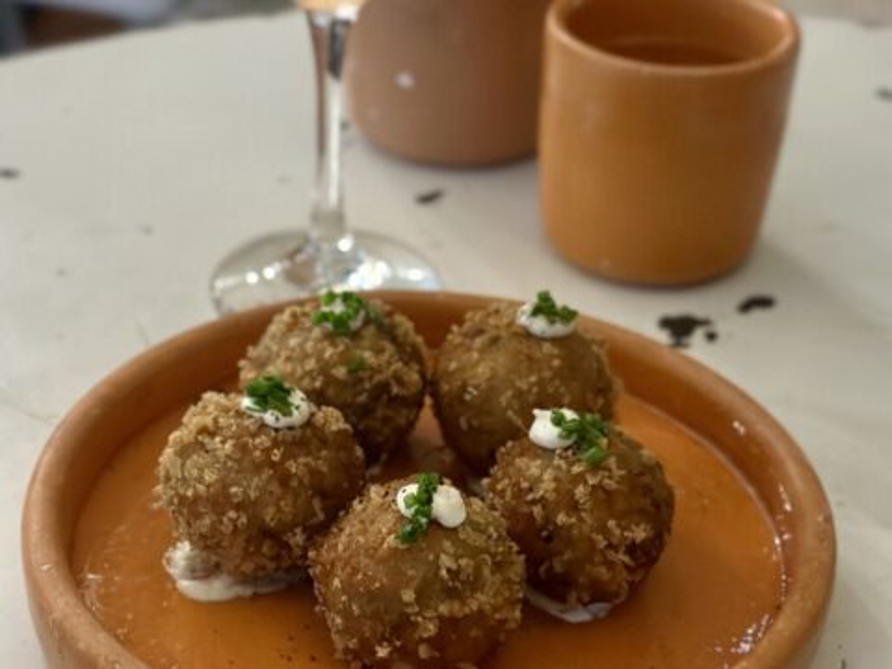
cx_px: 446
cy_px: 334
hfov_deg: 39.7
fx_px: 1237
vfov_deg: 30.3
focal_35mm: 48
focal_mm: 6.86
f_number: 1.78
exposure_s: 1/30
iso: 800
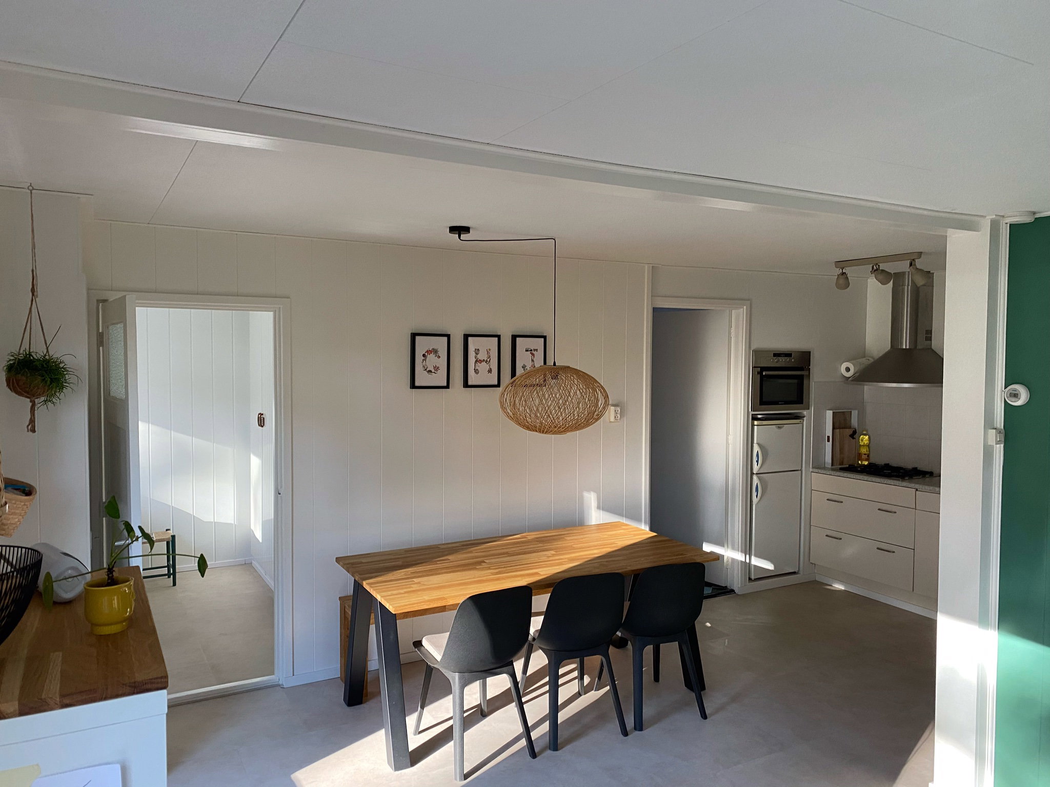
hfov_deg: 67.3
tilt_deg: -3.1
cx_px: 525
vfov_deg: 53.1
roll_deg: -0.3
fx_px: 789
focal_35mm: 26
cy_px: 394
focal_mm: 4.25
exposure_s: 1/86
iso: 125
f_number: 1.8
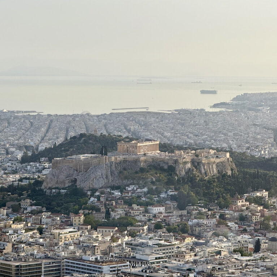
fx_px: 1286
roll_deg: +0.9
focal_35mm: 142
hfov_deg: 12.3
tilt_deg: -1.8
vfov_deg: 12.3
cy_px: 139
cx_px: 139
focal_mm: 15.66
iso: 50
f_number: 2.8
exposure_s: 1/990
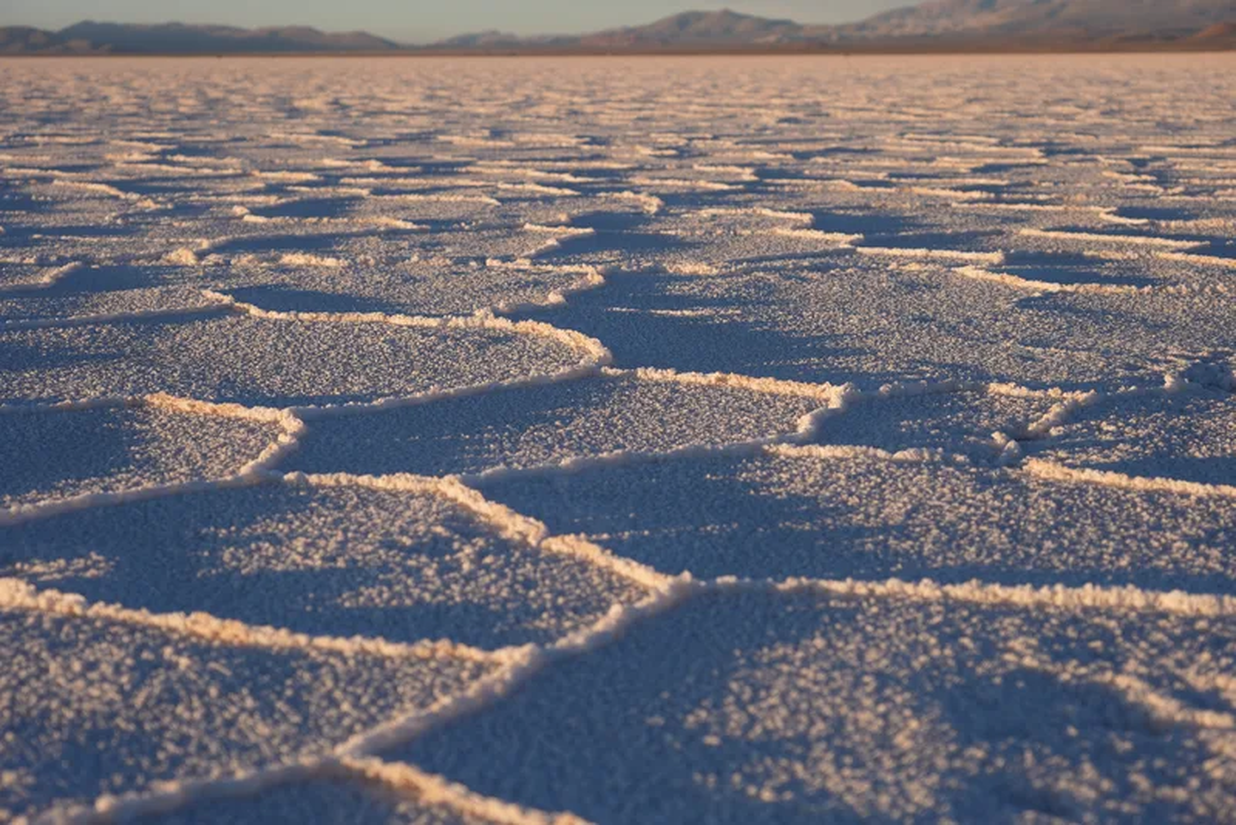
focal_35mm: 61
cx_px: 618
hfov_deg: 32.9
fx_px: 2095
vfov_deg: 22.3
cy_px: 412
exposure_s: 1/320
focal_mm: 61
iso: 80
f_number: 4.5
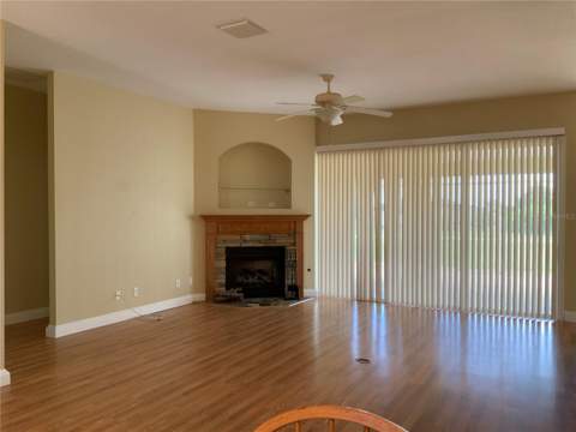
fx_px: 483
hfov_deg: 61.7
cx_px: 288
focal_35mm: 29
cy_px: 216
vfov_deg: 48.2
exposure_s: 1/60
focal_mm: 3
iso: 80
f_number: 1.8
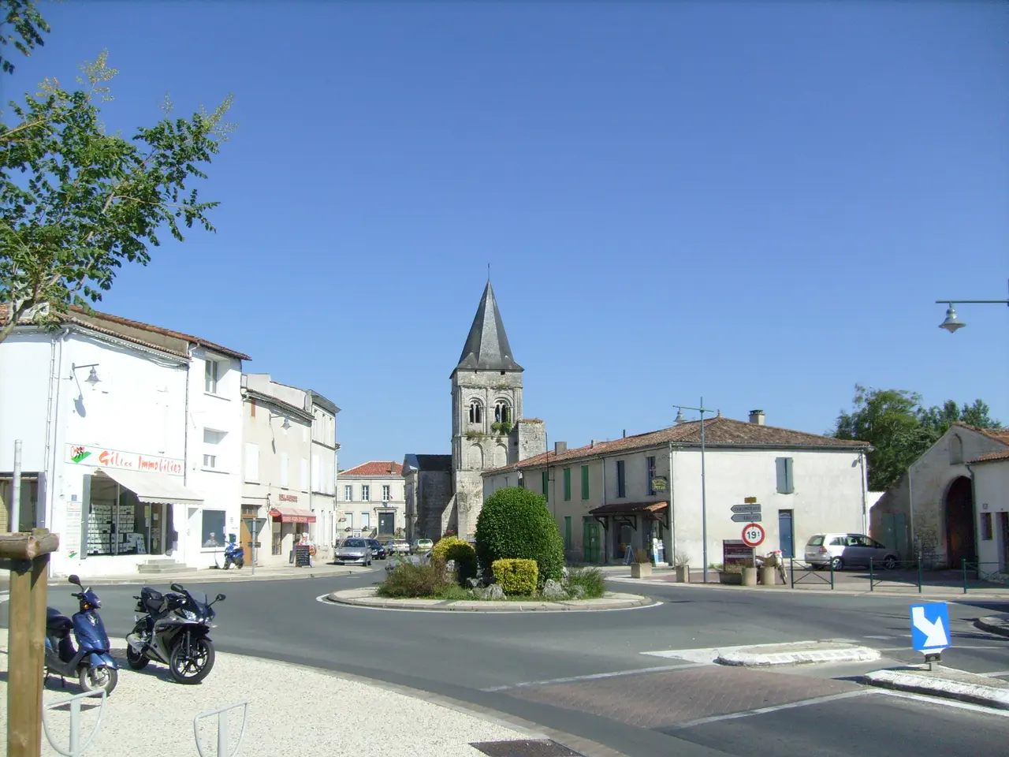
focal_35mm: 35
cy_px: 378
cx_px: 504
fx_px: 1020
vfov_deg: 40.7
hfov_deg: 52.6
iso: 80
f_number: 7.1
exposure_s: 1/350
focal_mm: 5.8
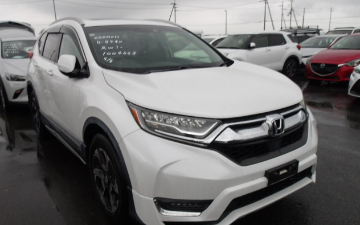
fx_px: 285
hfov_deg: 64.6
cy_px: 124
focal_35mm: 29
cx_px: 180
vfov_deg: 43.1
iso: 329
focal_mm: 4.9
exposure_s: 1/60
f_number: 10.4
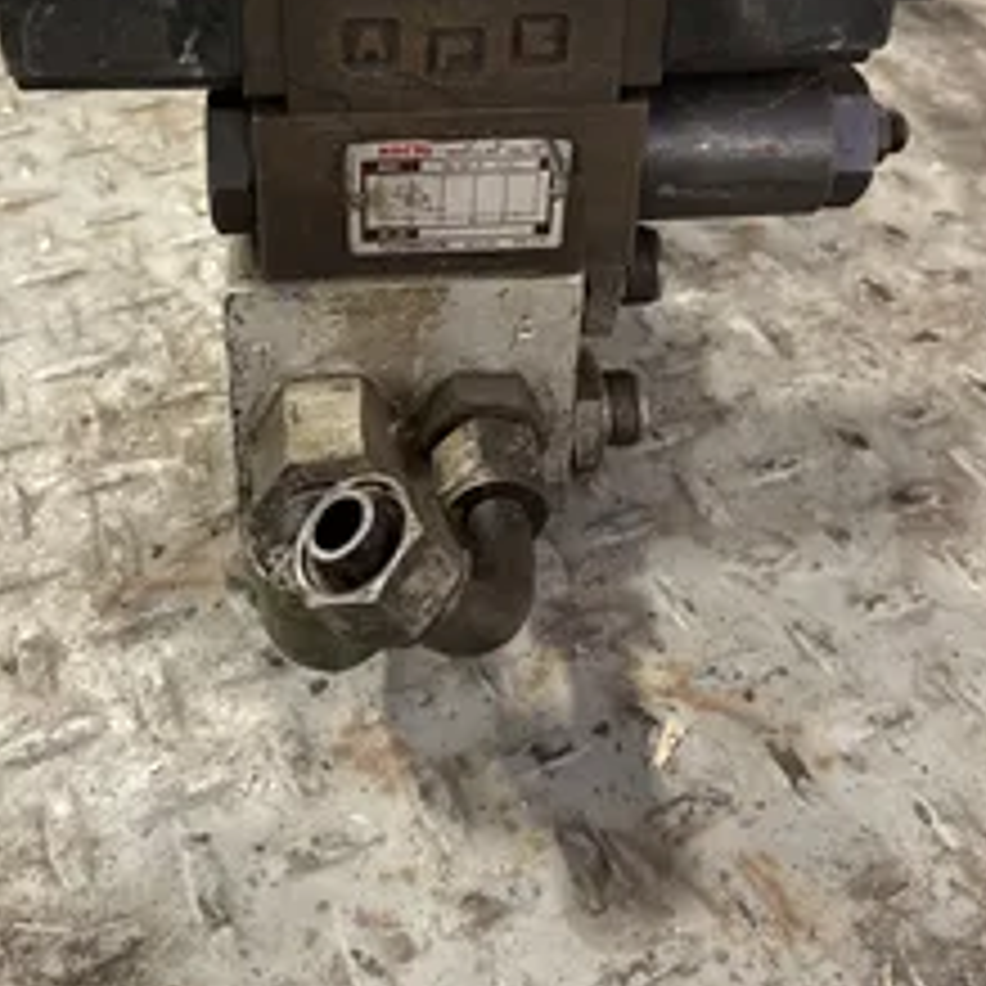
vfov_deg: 38.0
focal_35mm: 42
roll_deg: -0.1
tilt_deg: -30.6
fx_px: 1353
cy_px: 144
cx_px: 414
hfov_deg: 39.9
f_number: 1.6
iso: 640
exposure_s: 1/30
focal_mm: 4.2
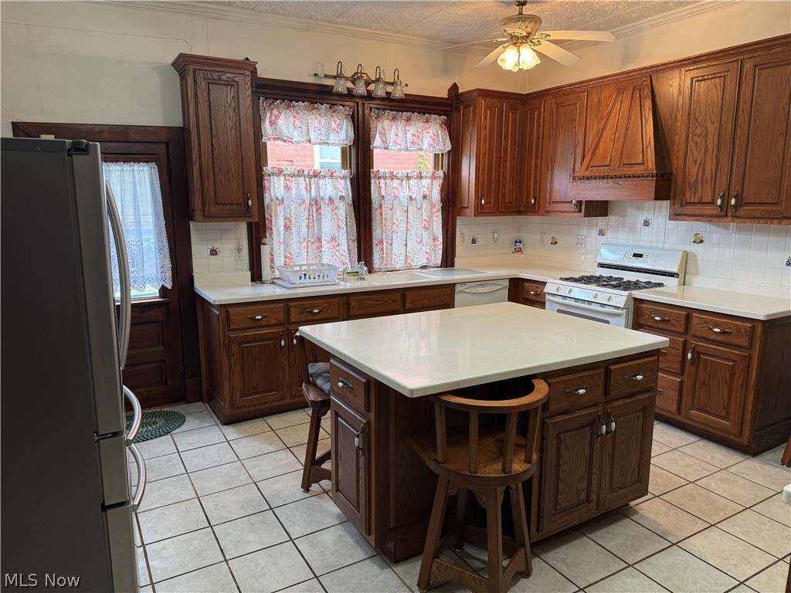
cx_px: 396
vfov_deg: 56.8
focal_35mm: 24
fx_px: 548
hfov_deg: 71.6
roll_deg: +0.2
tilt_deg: -9.3
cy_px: 296
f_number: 1.78
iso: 160
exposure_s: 1/120
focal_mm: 6.76
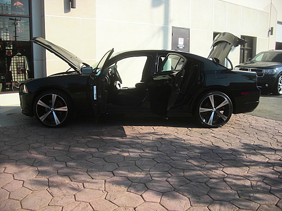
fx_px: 293
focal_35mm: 36
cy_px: 106
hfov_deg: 51.4
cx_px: 141
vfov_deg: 39.7
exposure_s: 1/800
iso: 50
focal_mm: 6.3
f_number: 2.8
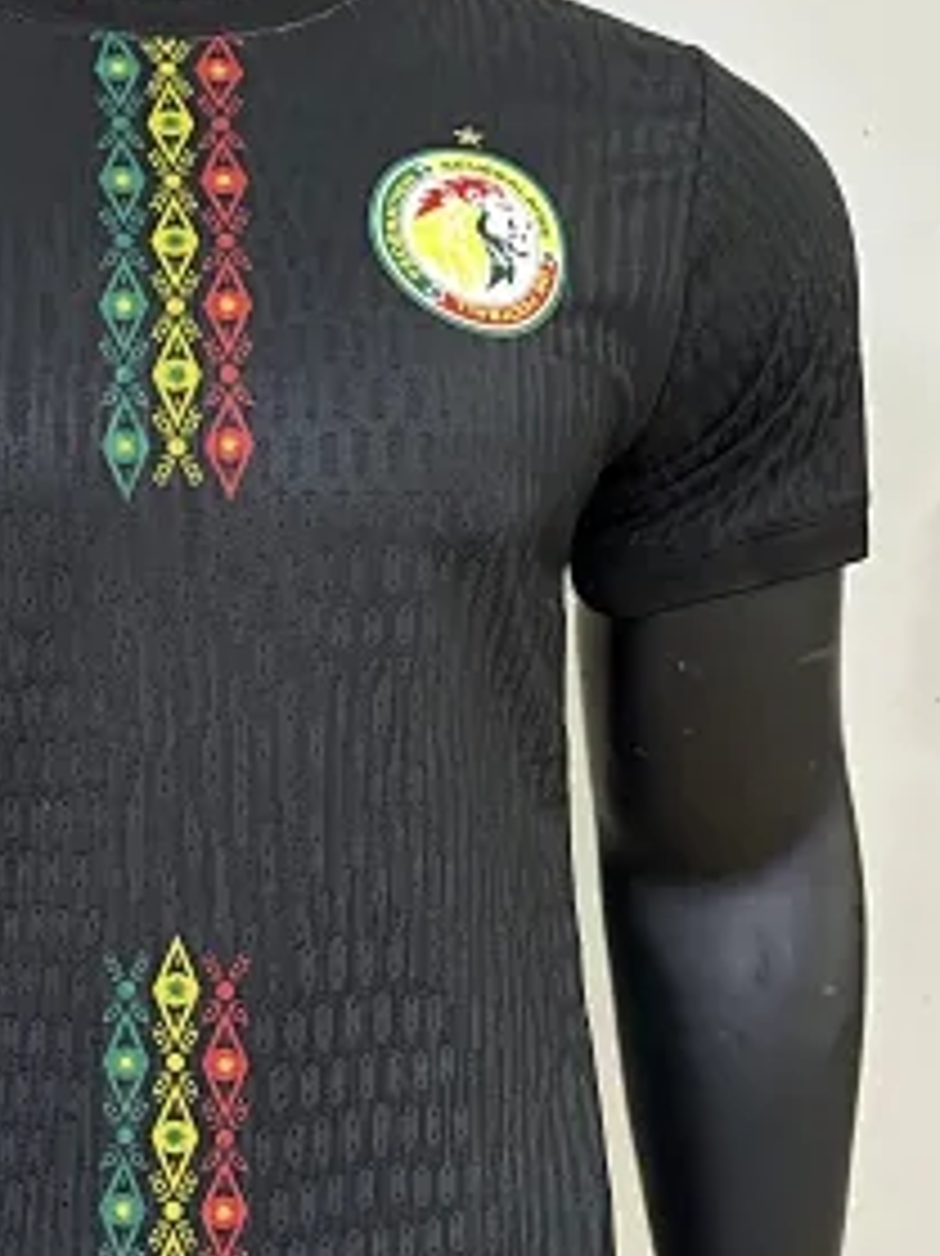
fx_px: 1558
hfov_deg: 32.5
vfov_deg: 43.8
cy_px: 698
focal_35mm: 43
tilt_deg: -11.8
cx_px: 160
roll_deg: +0.4
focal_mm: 6.86
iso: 400
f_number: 1.78
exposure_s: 1/50
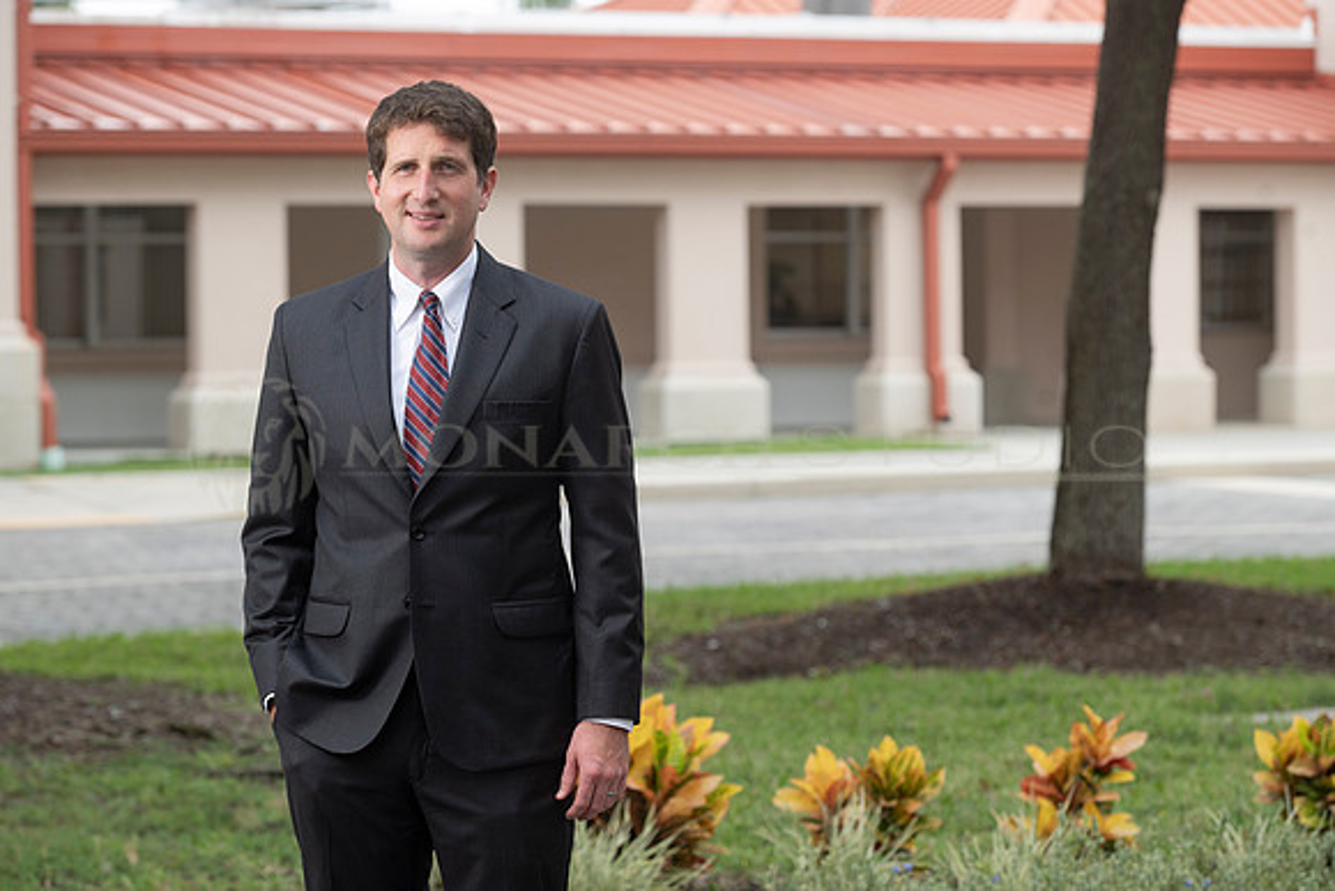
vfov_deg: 11.0
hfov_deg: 16.4
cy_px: 446
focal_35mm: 125
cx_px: 668
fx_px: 4636
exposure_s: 1/200
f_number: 6.3
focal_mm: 125
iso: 250
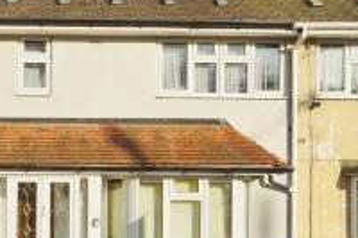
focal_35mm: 50
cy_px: 142
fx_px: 497
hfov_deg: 38.0
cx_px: 66
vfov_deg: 26.9
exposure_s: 1/200
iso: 100
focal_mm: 14
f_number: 11
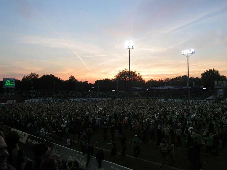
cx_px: 114
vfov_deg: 37.7
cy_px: 85
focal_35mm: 38
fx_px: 249
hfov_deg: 49.0
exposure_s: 1/80
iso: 50
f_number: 4
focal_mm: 5.8
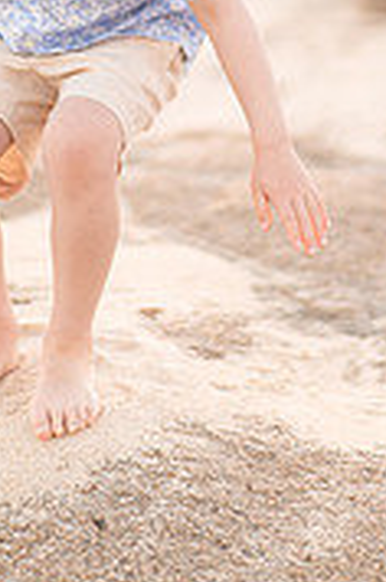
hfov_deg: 9.3
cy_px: -105
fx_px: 2373
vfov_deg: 13.6
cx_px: 134
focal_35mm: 147
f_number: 1.8
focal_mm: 58
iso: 100
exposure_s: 1/800
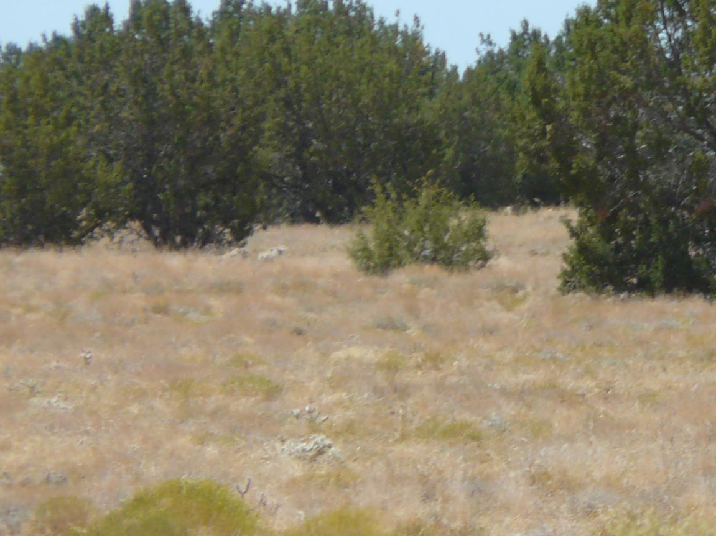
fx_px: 19193
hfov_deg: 2.1
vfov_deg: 1.6
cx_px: 791
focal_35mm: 928
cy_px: 435
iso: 100
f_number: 4
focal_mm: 58.4
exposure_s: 1/800
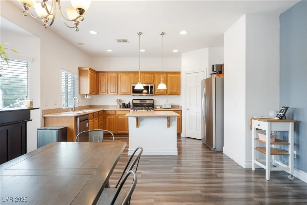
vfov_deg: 62.2
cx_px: 154
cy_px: 102
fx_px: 170
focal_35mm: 20
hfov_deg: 84.3
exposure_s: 1.3
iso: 100
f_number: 9
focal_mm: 19.9
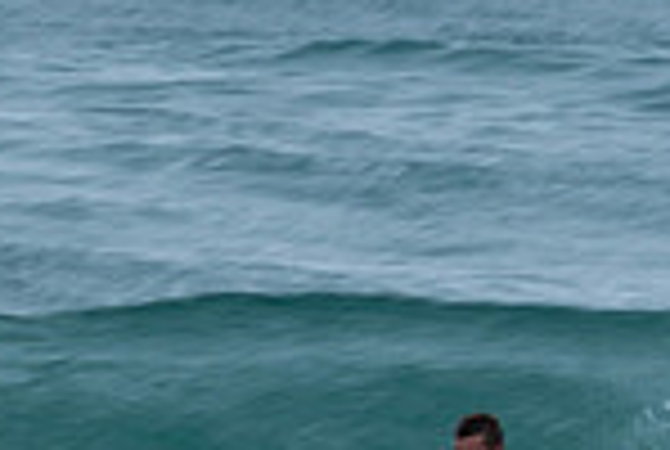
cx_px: 409
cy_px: 565
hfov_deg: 0.7
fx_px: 54322
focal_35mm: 2913
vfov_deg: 0.5
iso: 100
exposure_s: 1/20
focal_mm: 500
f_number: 22
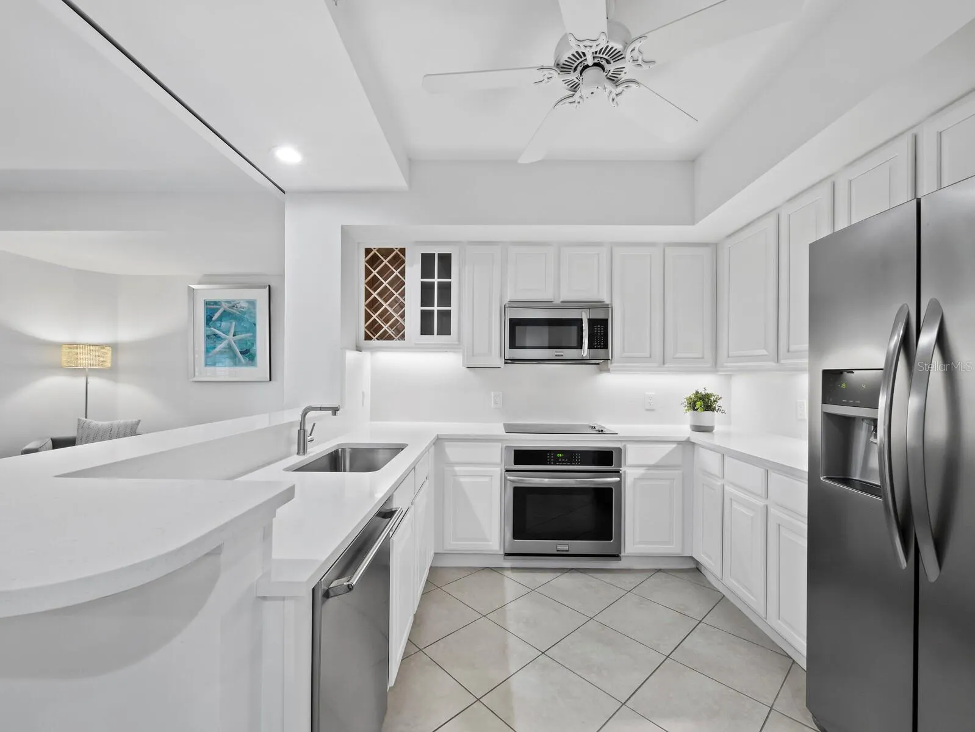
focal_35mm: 14
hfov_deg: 102.0
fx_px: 395
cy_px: 366
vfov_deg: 85.7
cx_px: 488
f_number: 11
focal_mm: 7
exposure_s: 1/2.5
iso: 400
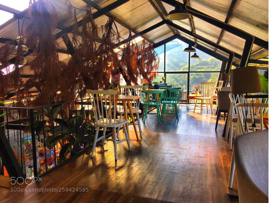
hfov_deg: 61.7
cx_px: 136
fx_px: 227
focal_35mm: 29
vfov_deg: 48.2
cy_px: 102
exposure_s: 1/364
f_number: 2.2
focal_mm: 4.15
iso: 25
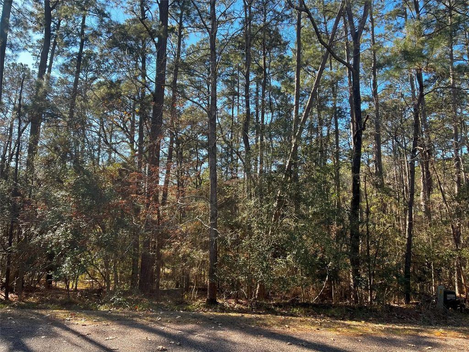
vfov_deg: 53.1
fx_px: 352
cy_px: 176
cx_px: 234
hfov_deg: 67.3
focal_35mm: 26
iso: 50
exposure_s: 1/487
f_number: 1.6
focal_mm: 5.1
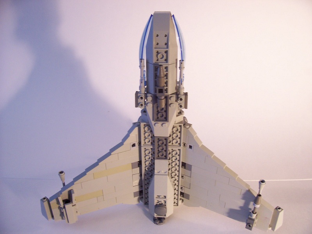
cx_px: 156
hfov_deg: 54.0
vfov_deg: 41.8
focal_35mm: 34
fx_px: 306
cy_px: 117
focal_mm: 5.6
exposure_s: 1/10
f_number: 2.7
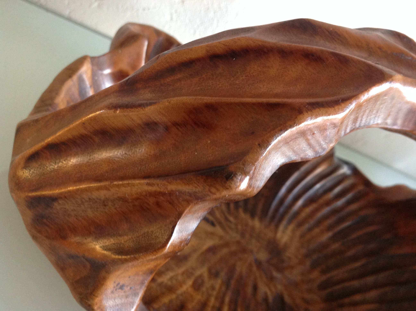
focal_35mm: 35
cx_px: 208
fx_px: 420
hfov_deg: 52.7
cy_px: 156
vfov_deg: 40.6
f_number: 2.4
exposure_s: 1/15
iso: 250
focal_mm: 4.28
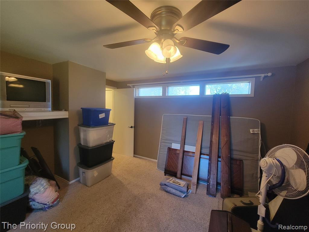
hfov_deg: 106.2
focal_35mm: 13
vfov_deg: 89.9
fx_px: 116
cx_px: 154
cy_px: 116
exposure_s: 1/60
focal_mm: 2.2
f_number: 2.2
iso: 400
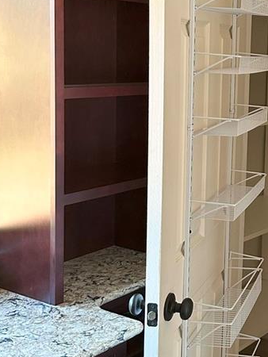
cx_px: 297
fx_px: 660
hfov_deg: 21.7
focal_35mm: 64
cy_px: 140
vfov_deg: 30.2
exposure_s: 1/60
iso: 250
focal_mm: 6.86
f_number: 1.78
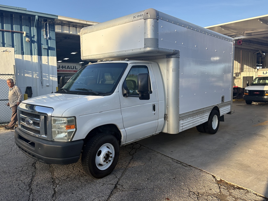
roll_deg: +0.5
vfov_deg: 51.3
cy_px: 98
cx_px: 135
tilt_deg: -2.6
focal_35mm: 27
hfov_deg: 65.3
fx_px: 209
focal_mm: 5.96
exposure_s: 1/1064
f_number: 1.6
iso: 64
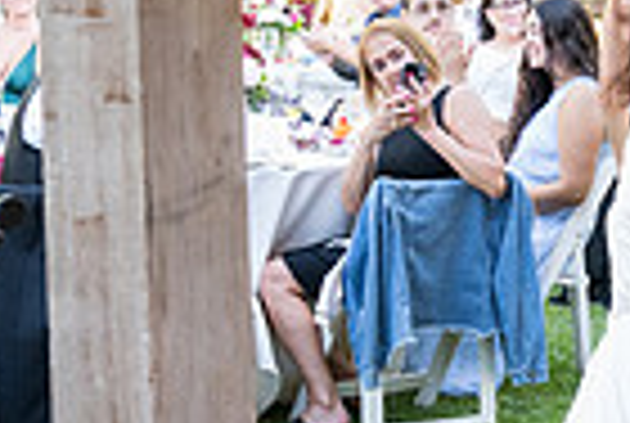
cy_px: 11
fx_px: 2683
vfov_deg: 9.0
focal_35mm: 153
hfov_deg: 12.5
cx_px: 1022
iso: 2500
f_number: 4
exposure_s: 1/400
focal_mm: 37
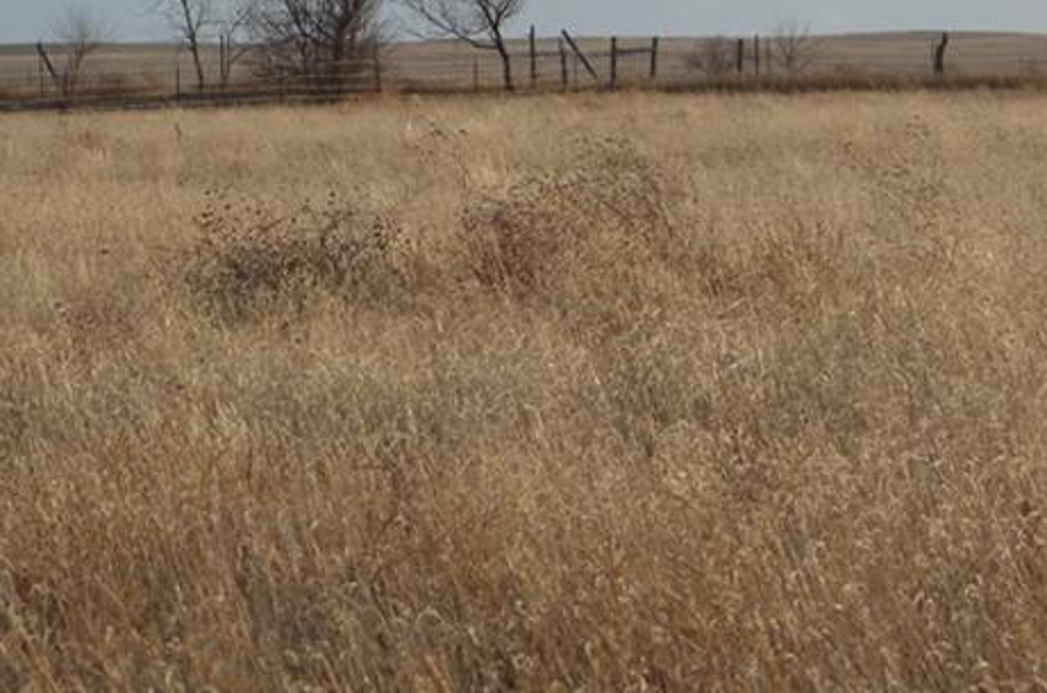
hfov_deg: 7.1
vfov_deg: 4.7
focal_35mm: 292
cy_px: -98
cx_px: 360
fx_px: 8465
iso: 100
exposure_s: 1/320
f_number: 9
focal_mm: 55
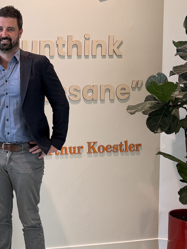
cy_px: 115
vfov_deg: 29.0
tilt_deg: -4.5
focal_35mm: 67
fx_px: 482
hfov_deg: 20.3
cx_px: -47
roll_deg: +0.6
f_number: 1.78
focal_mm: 6.76
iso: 100
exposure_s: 1/121
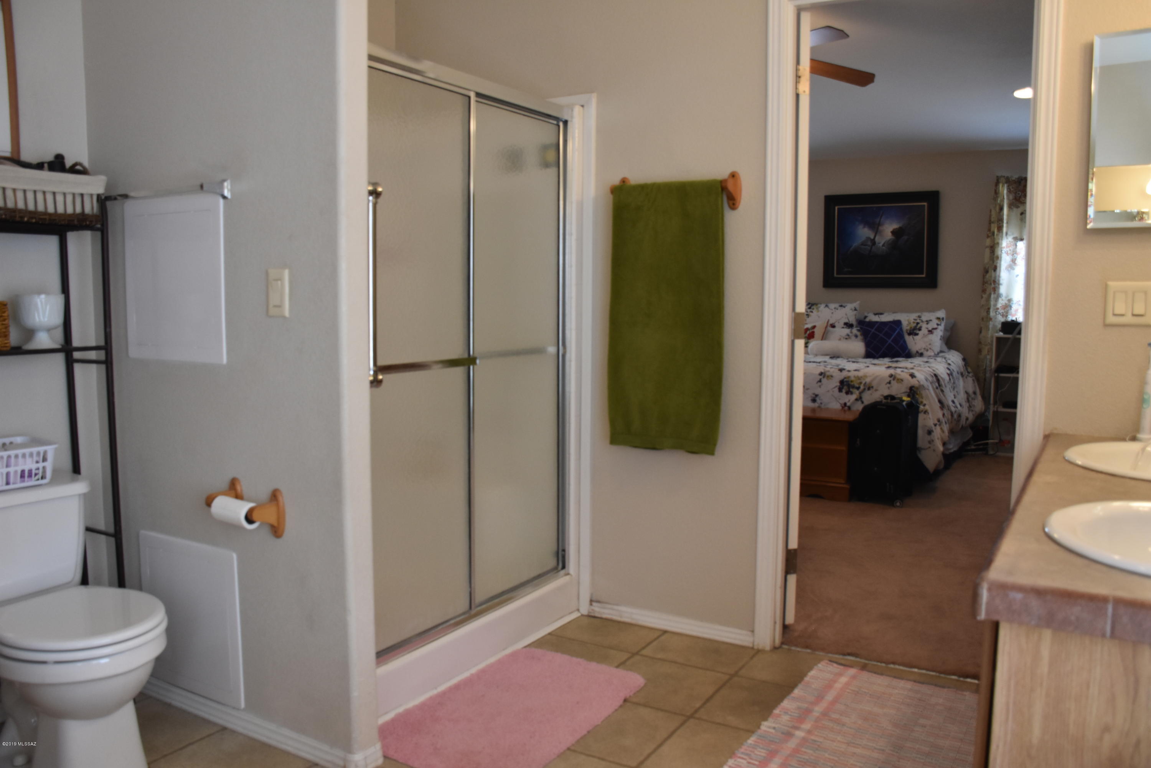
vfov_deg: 47.9
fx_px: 863
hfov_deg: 67.4
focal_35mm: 27
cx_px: 576
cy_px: 384
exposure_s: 1/100
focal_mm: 18
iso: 800
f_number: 5
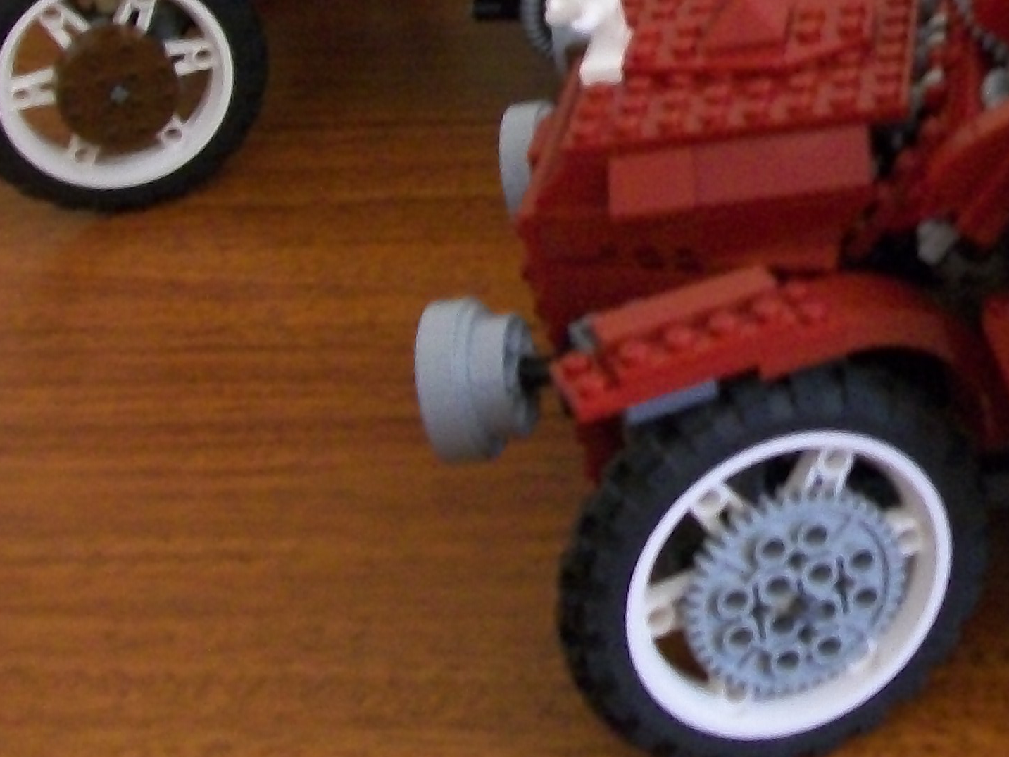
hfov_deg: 22.8
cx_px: 1045
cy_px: 73
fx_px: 2390
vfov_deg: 17.7
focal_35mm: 82
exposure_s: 1/8
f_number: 2.7
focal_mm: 6
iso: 240
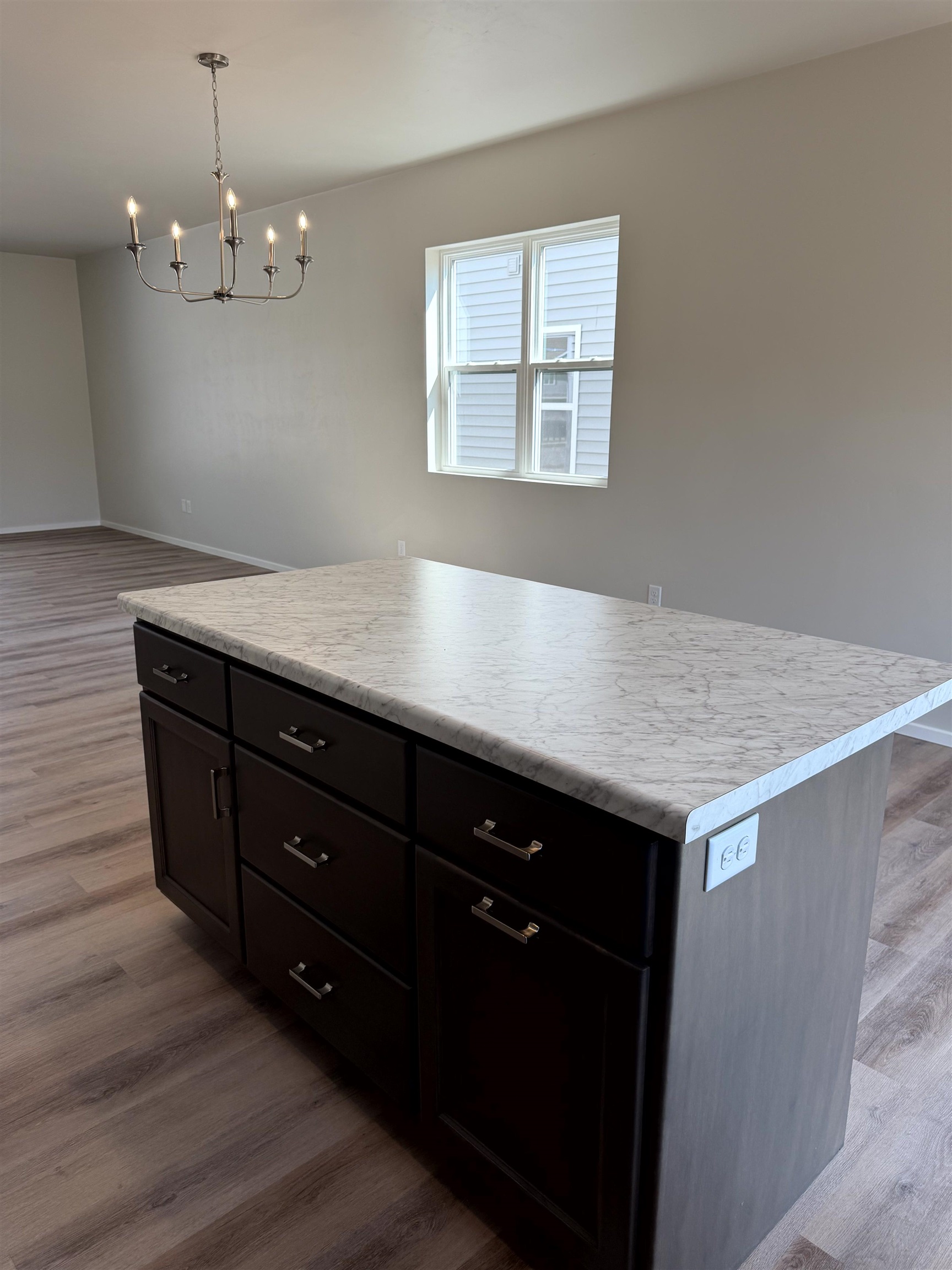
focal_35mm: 24
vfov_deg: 71.6
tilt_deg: -12.0
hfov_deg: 56.8
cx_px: 476
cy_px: 635
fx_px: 880
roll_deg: -0.4
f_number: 1.78
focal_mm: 6.76
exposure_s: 1/272
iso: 80
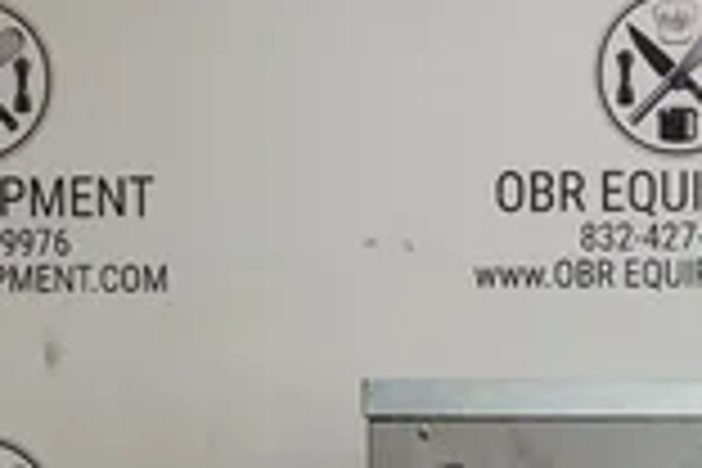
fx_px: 1950
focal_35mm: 100
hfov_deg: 19.3
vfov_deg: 13.3
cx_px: 824
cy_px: 583
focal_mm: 14.4
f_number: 3.5
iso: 250
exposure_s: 1/40
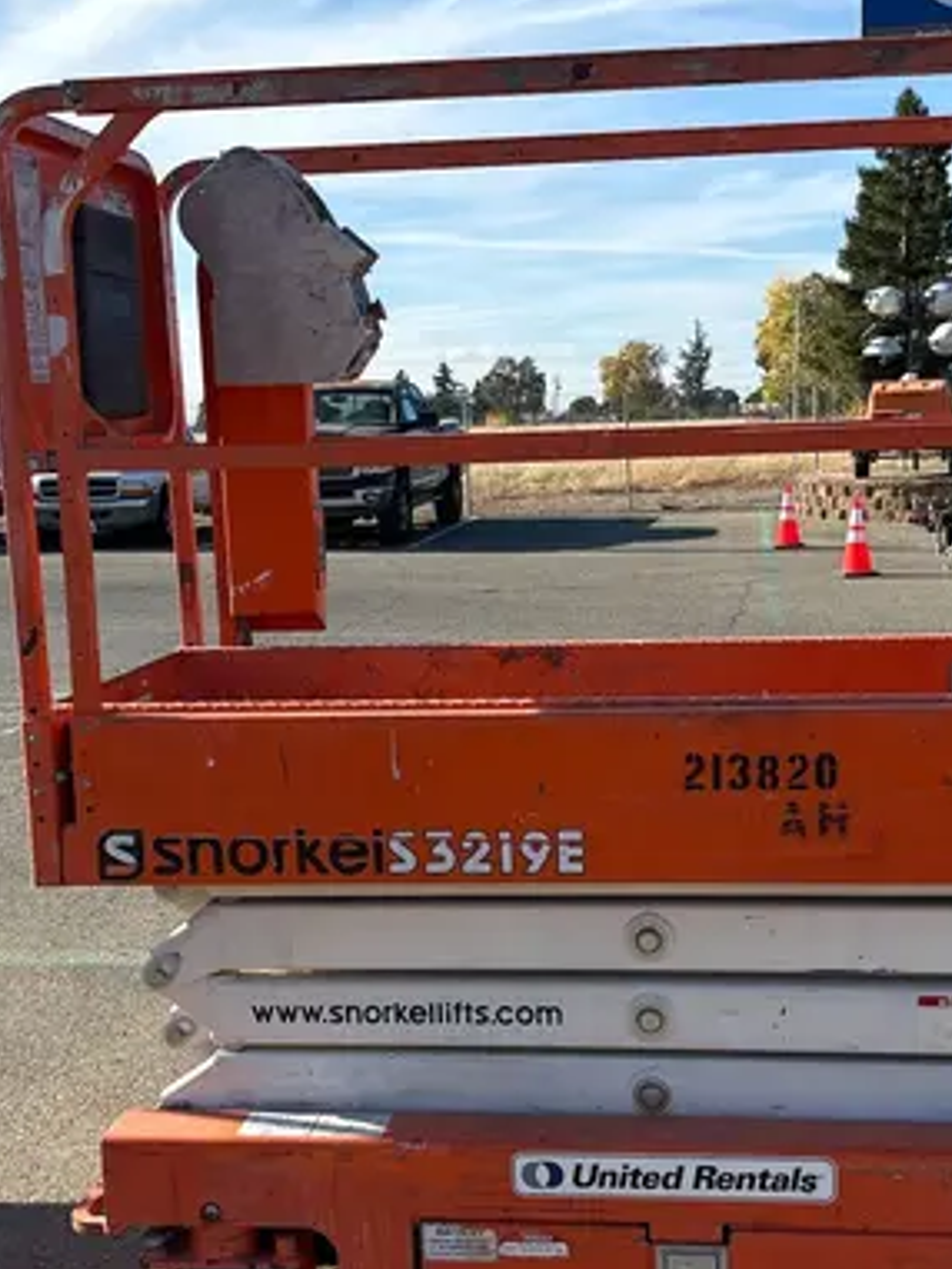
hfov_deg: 29.1
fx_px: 1832
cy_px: 738
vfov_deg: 38.1
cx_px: 509
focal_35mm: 50
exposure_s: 1/2398
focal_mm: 5.96
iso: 50
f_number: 1.6
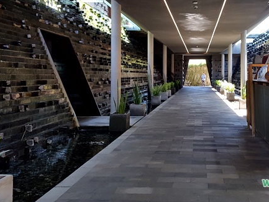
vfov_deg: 34.0
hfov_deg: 44.0
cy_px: 63
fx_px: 326
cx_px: 185
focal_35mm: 42
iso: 80
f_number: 1.7
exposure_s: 1/120
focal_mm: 4.2
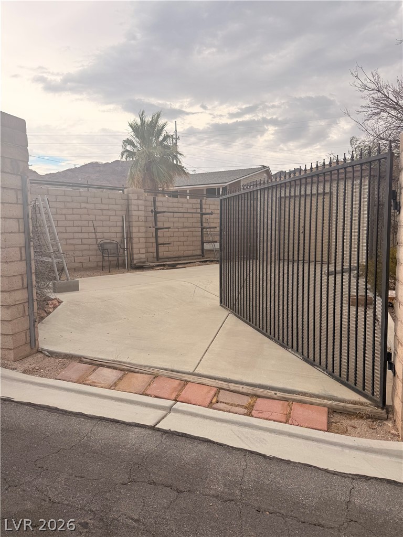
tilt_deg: -3.7
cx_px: 202
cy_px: 268
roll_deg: -1.3
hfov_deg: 56.8
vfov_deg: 71.6
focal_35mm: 24
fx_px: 373
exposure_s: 1/2370
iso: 100
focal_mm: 6.76
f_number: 1.78
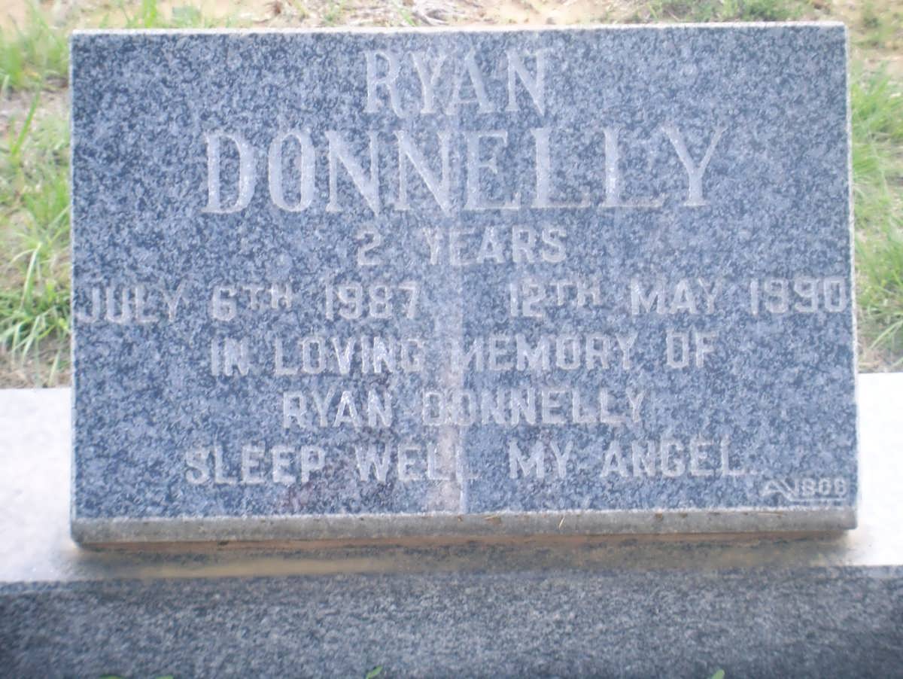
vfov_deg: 20.2
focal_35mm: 73
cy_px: 340
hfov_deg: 26.7
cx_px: 452
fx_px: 1906
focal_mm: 12.2
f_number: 4.1
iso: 100
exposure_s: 1/100
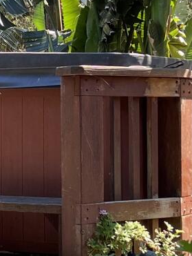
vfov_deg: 14.1
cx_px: 47
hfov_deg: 10.6
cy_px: 118
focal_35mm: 140
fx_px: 1034
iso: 50
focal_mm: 5.7
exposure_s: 1/361
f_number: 1.5
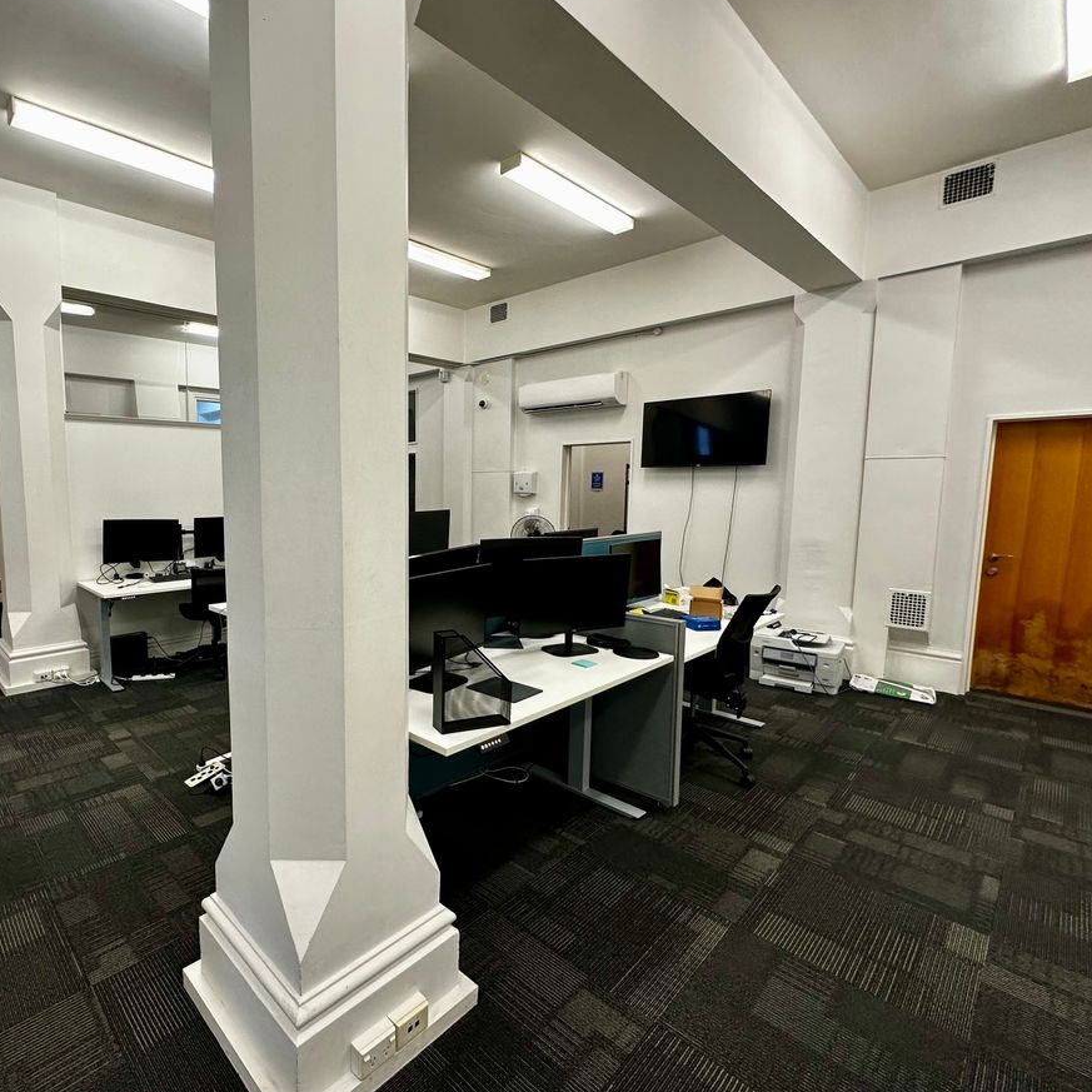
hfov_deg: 81.7
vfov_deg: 84.0
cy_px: 544
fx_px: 607
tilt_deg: -6.0
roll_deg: +0.2
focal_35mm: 17
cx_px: 383
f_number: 2.2
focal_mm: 2.22
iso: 160
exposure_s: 1/100
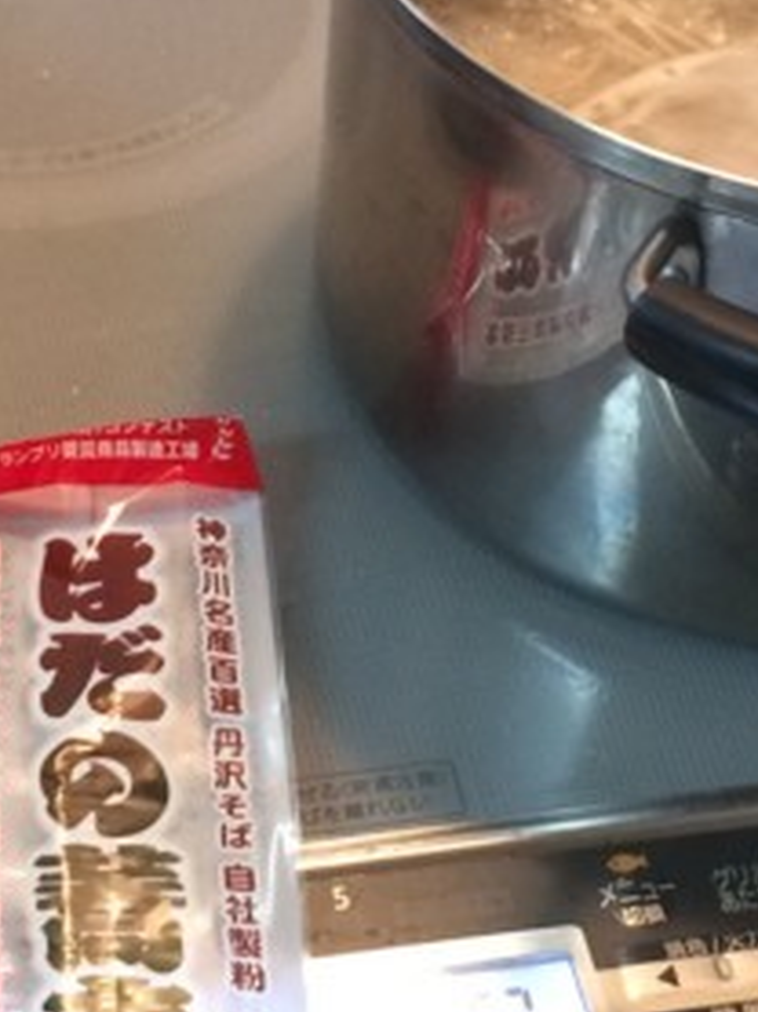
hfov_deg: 13.8
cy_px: 317
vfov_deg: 18.3
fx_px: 3129
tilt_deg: -47.5
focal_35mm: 107
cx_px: 277
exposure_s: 1/33
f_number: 2.2
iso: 200
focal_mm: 4.15
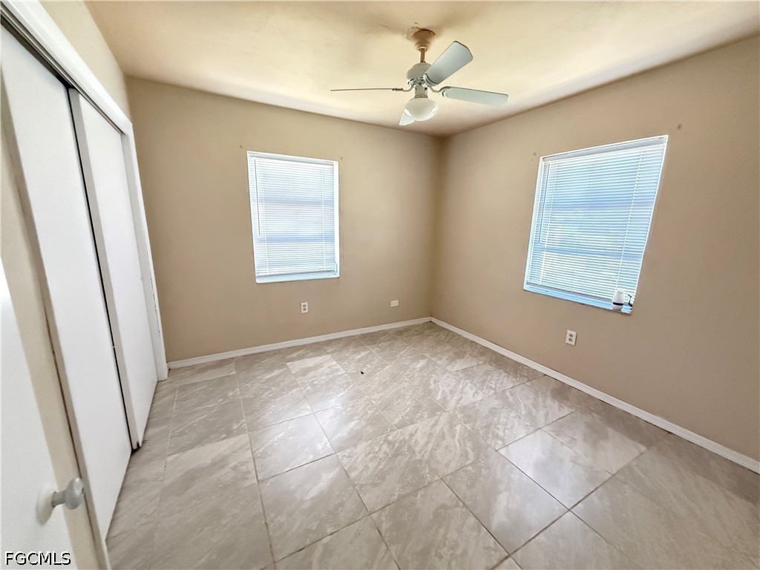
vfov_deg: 85.7
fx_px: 307
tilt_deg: -12.1
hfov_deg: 102.1
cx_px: 380
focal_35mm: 14
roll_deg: -1.1
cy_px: 285
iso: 1250
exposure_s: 1/60
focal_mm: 2.22
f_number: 2.2
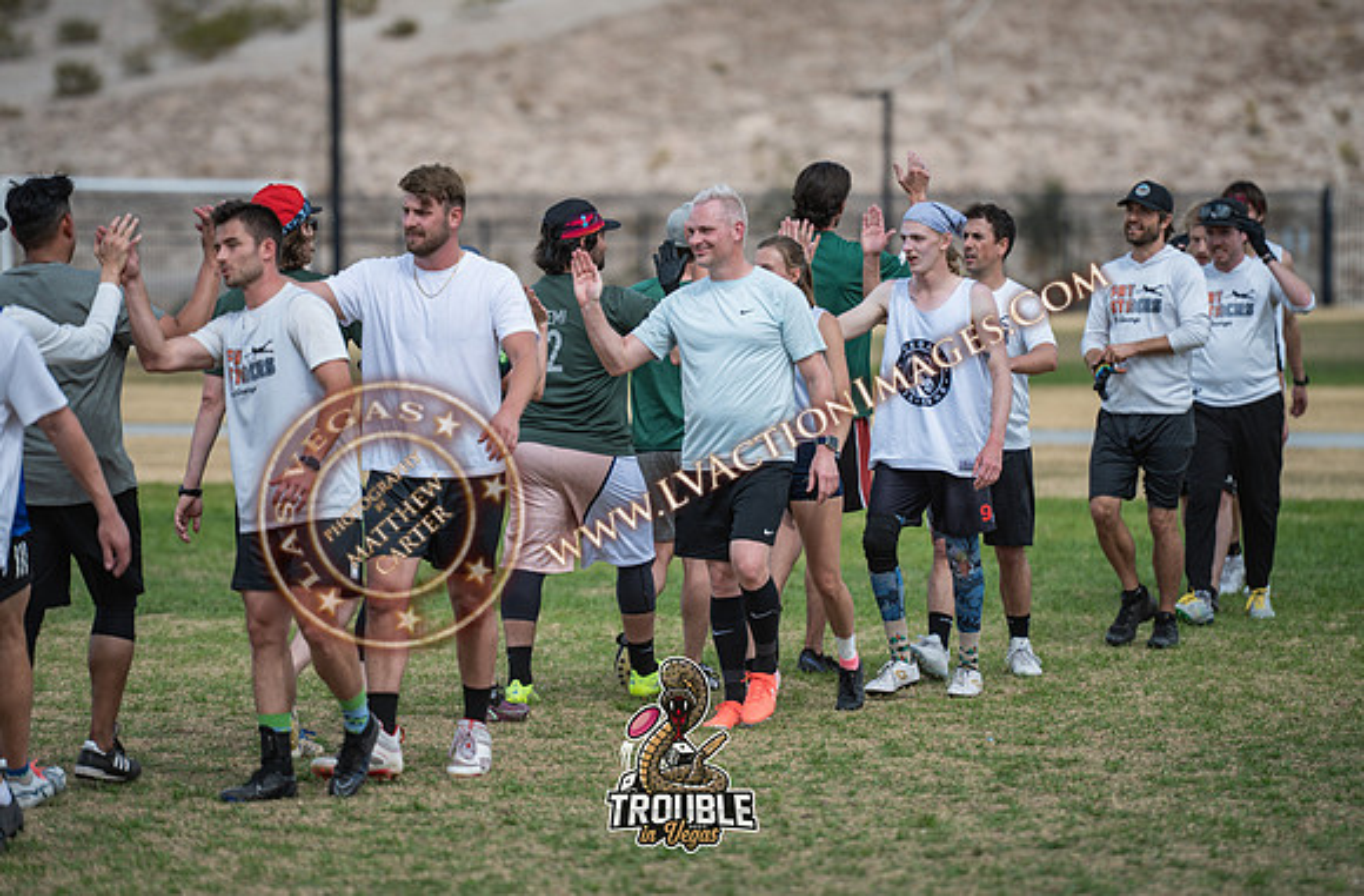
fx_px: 8317
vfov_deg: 6.2
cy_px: 434
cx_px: 685
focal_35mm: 221
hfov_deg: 9.4
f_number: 3.2
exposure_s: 1/3200
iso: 160
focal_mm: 200
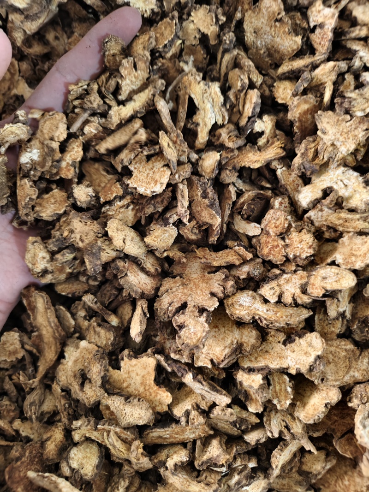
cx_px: 184
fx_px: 327
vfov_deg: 73.9
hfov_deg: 58.9
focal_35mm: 23
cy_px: 246
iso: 999
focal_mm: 5.56
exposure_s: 1/33.3
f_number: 1.88
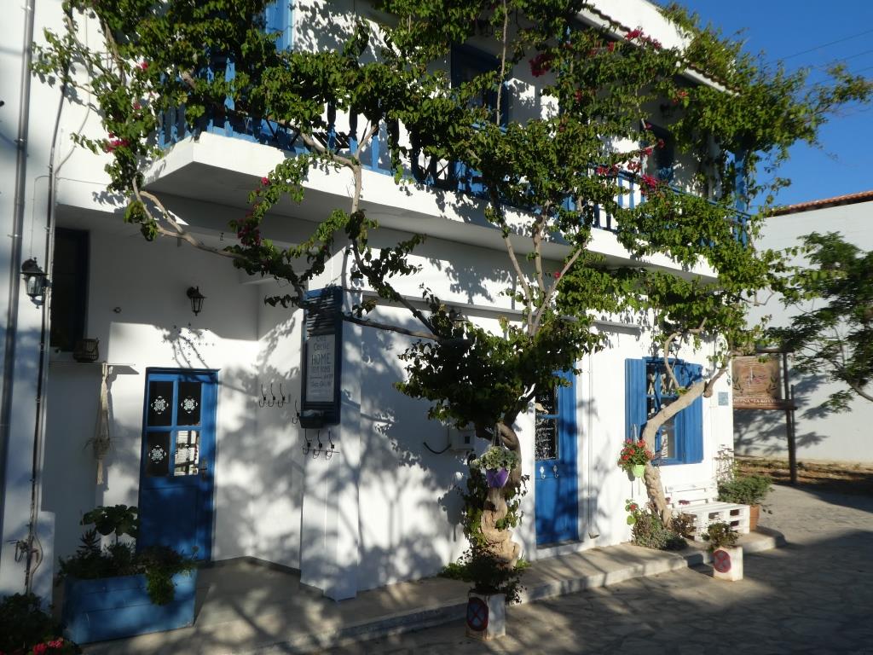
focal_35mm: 31
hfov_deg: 58.4
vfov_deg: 45.4
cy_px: 328
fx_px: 782
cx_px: 436
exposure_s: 1/1000
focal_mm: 5.4
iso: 80
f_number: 3.5
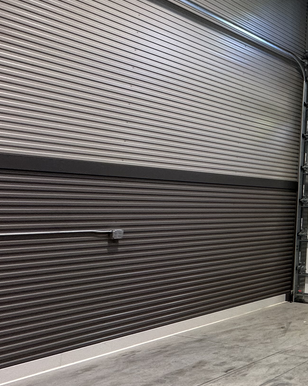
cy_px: 165
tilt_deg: +6.3
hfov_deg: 28.0
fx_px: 388
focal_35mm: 34
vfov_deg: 52.7
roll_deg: -1.2
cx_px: 467
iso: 160
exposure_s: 1/120
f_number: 2.2
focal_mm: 2.22
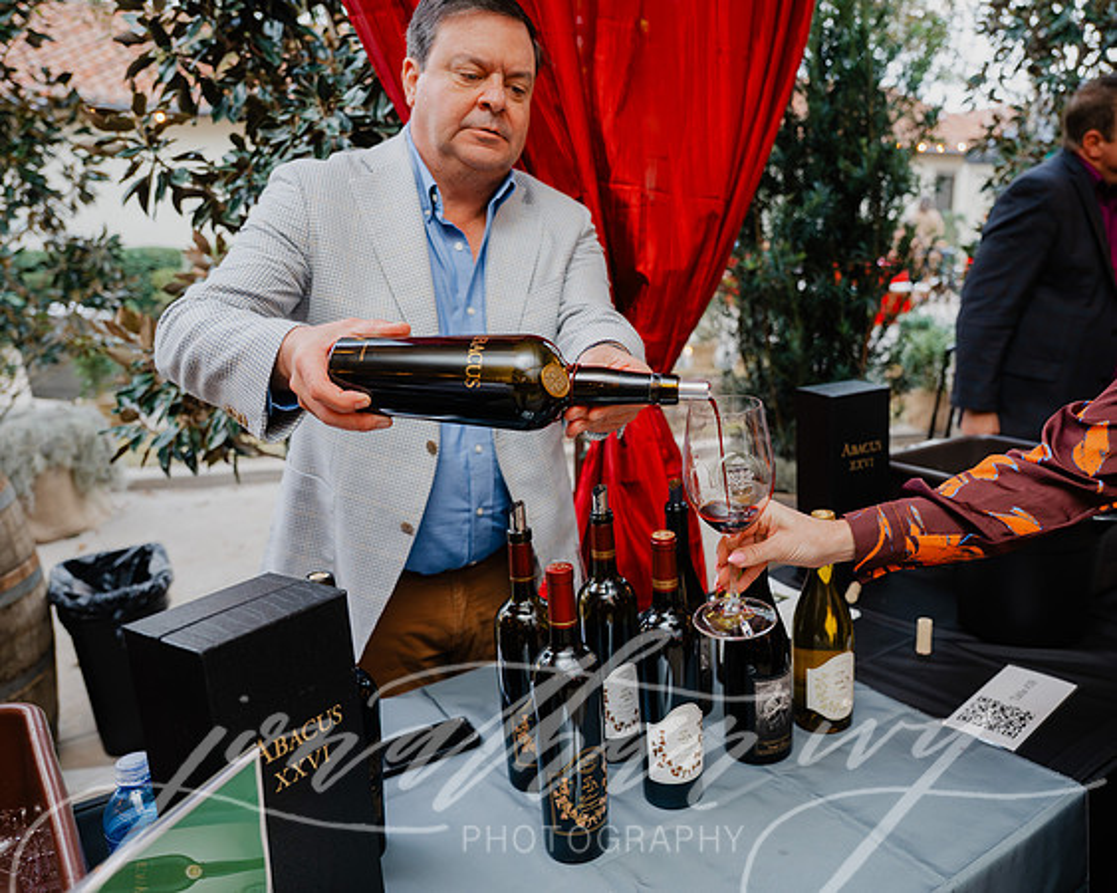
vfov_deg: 50.4
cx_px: 663
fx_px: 949
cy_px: 446
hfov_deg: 60.5
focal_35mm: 29
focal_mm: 25.5
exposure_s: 1/125
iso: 1250
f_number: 2.8
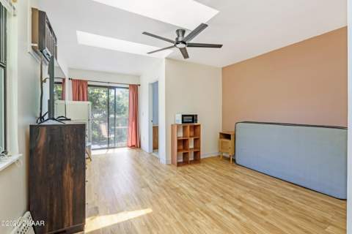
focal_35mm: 16
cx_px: 176
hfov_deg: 95.0
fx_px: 161
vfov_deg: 72.1
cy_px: 117
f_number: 9
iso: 250
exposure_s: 1/640
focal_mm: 11
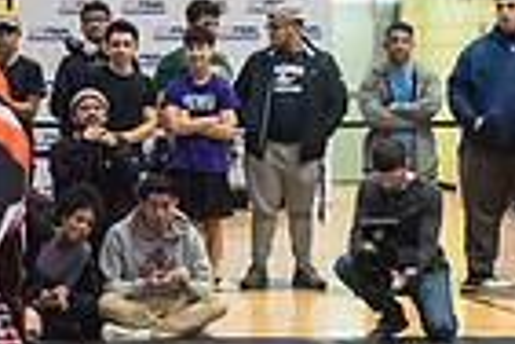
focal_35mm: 149
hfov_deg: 13.4
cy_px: 203
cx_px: -109
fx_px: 2131
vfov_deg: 9.2
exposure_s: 1/400
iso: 8000
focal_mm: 35
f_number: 4
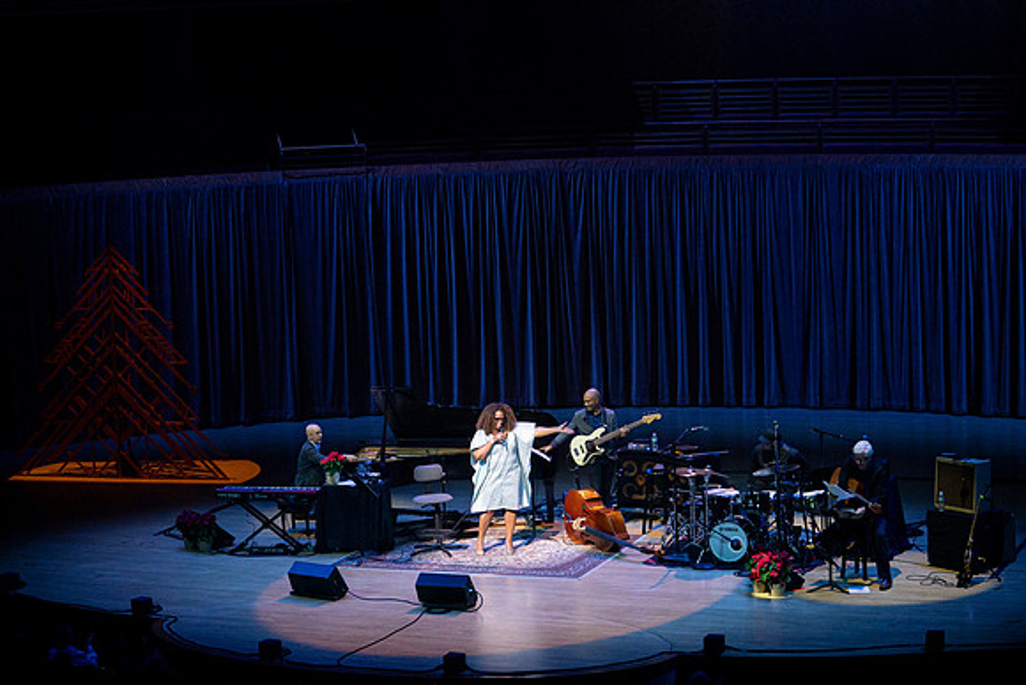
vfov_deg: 16.1
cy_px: 272
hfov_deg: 24.0
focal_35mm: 85
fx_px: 2416
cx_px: 481
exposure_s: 1/320
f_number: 5.6
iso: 2500
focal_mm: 70
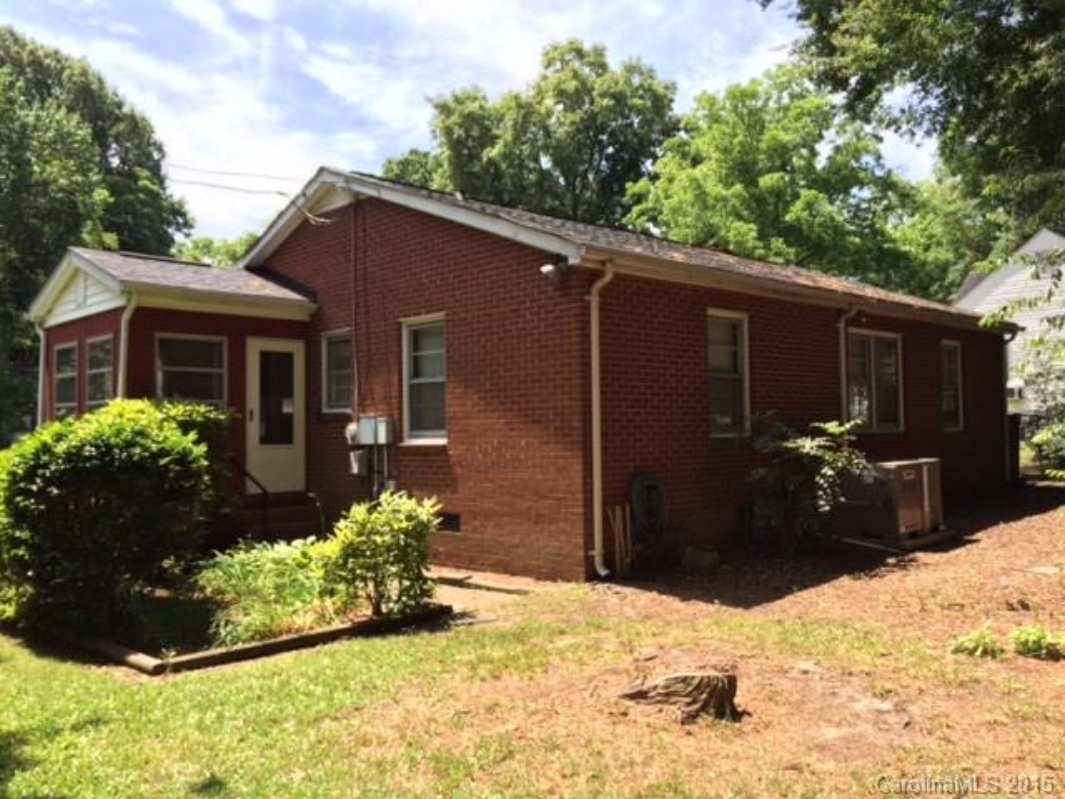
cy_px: 400
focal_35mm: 29
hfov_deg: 61.7
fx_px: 892
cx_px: 532
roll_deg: +0.6
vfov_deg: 48.2
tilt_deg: +1.7
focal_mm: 4.15
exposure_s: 1/1325
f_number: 2.2
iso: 32
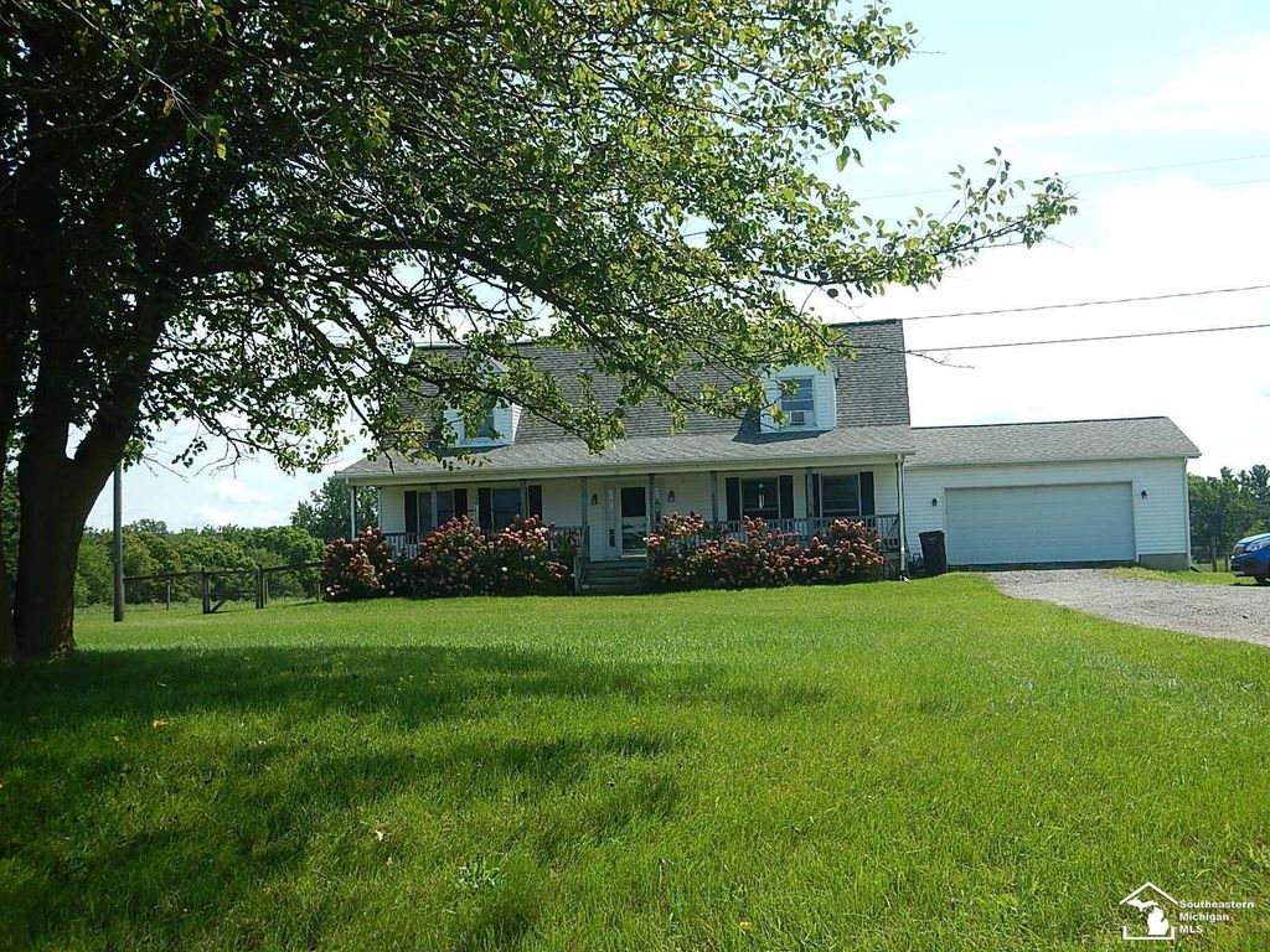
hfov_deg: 47.9
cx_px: 635
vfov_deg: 36.8
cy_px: 476
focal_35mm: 39
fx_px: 1431
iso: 125
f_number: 4
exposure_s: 1/800
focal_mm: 7
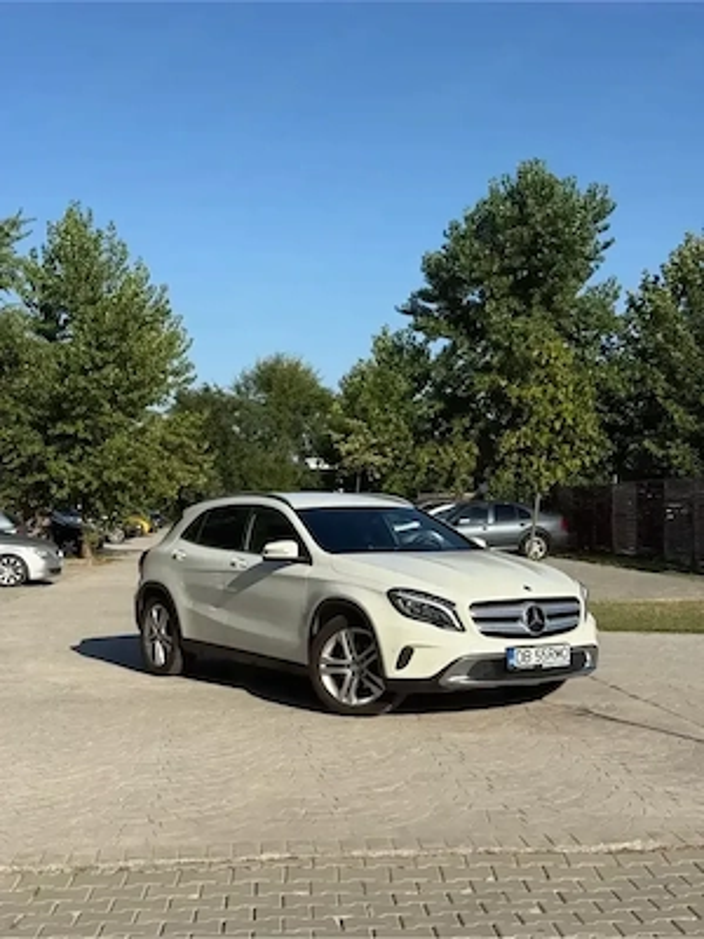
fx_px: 1302
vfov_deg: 39.7
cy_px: 470
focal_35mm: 48
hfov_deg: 30.3
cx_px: 352
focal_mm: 6.76
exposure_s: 1/6024
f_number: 1.78
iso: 64
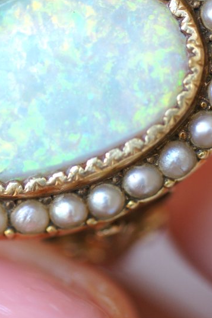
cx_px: 36
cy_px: 65
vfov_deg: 8.7
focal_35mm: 235
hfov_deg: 5.8
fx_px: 2077
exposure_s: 1/125
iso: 320
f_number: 2.8
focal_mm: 70
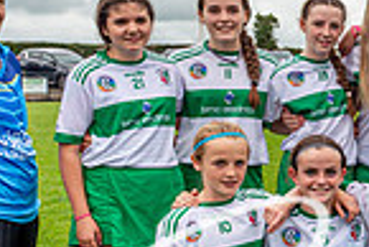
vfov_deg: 13.2
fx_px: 1067
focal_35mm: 104
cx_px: 590
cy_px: 166
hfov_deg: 17.2
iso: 100
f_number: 7.1
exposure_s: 1/100
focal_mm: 24
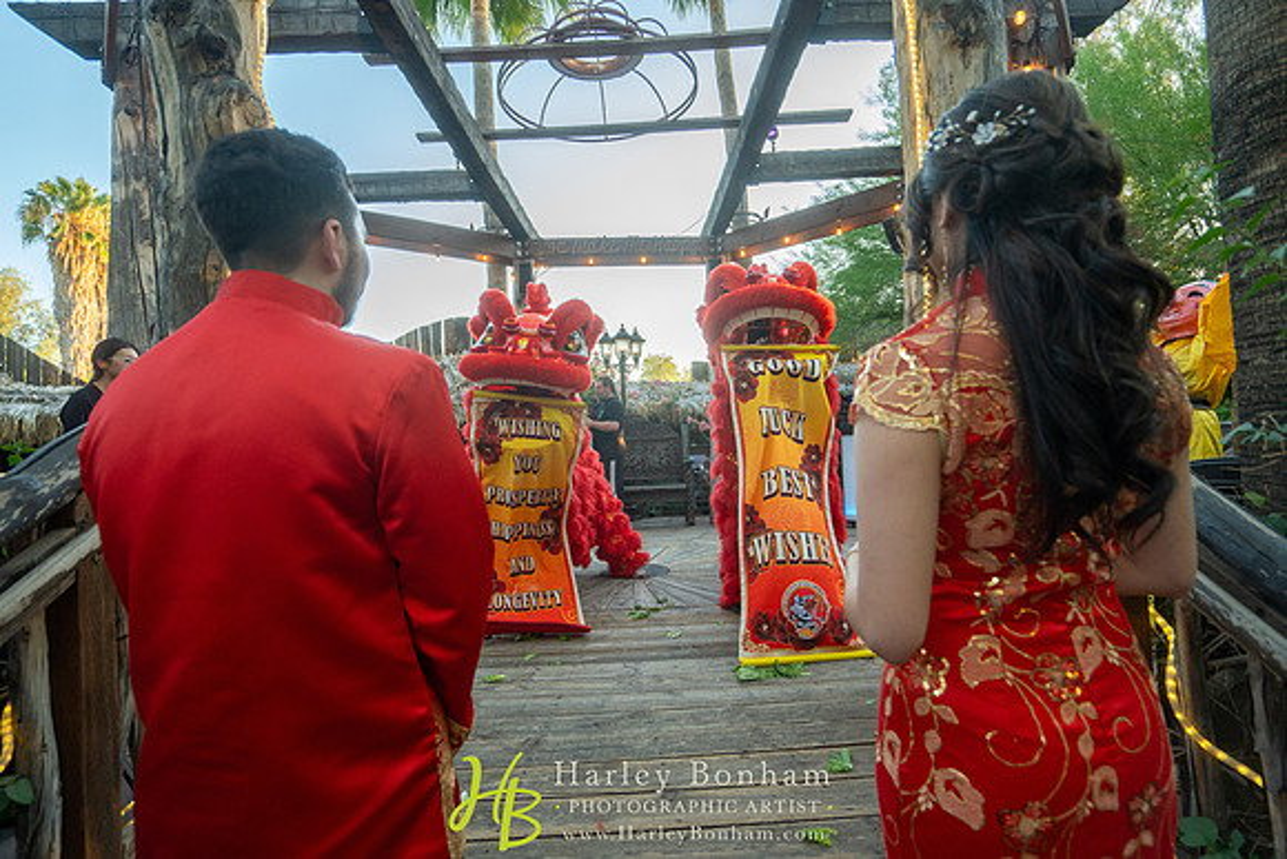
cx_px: 644
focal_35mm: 18
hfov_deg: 90.0
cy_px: 430
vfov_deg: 67.4
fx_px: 644
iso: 1250
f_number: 4
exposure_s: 1/400
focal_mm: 18
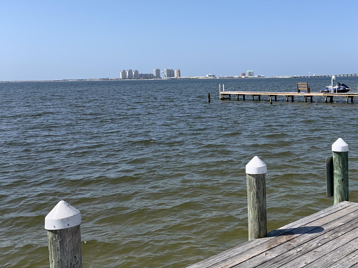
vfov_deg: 33.6
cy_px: 136
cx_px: 291
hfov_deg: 41.8
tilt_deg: -5.9
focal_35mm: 43
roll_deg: +1.1
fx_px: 445
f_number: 1.8
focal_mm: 4.25
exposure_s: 1/2481
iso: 25
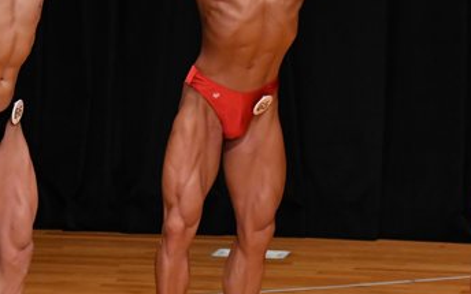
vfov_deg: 2.1
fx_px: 7946
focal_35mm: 619
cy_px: 123
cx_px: 113
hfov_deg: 3.4
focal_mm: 180
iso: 3200
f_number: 5.6
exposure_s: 1/400
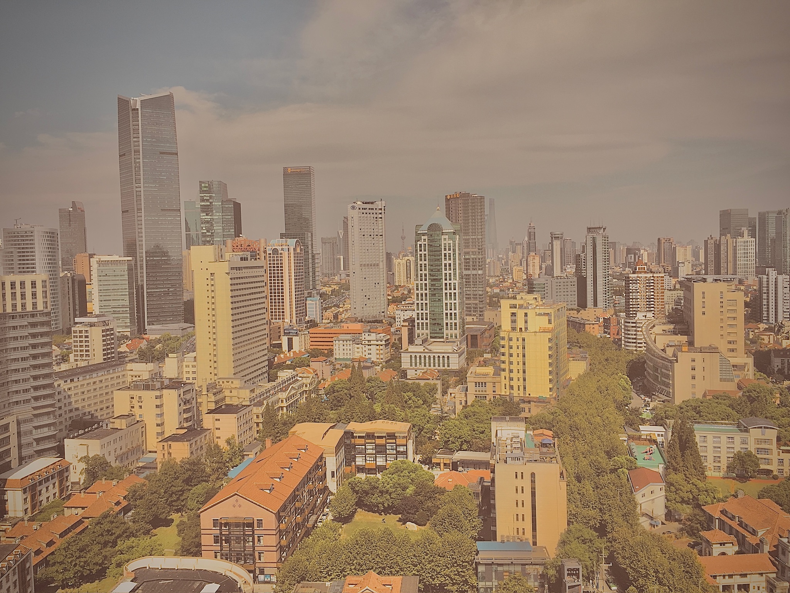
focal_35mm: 29
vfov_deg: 48.2
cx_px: 395
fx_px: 662
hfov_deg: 61.7
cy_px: 296
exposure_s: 1/3300
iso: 32
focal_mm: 4.15
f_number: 2.2
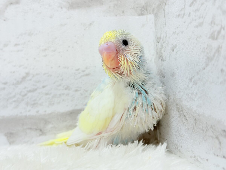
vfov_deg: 28.0
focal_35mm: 52
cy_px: 85
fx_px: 339
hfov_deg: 36.8
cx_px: 113
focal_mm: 5.96
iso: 32
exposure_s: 1/50
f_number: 1.6
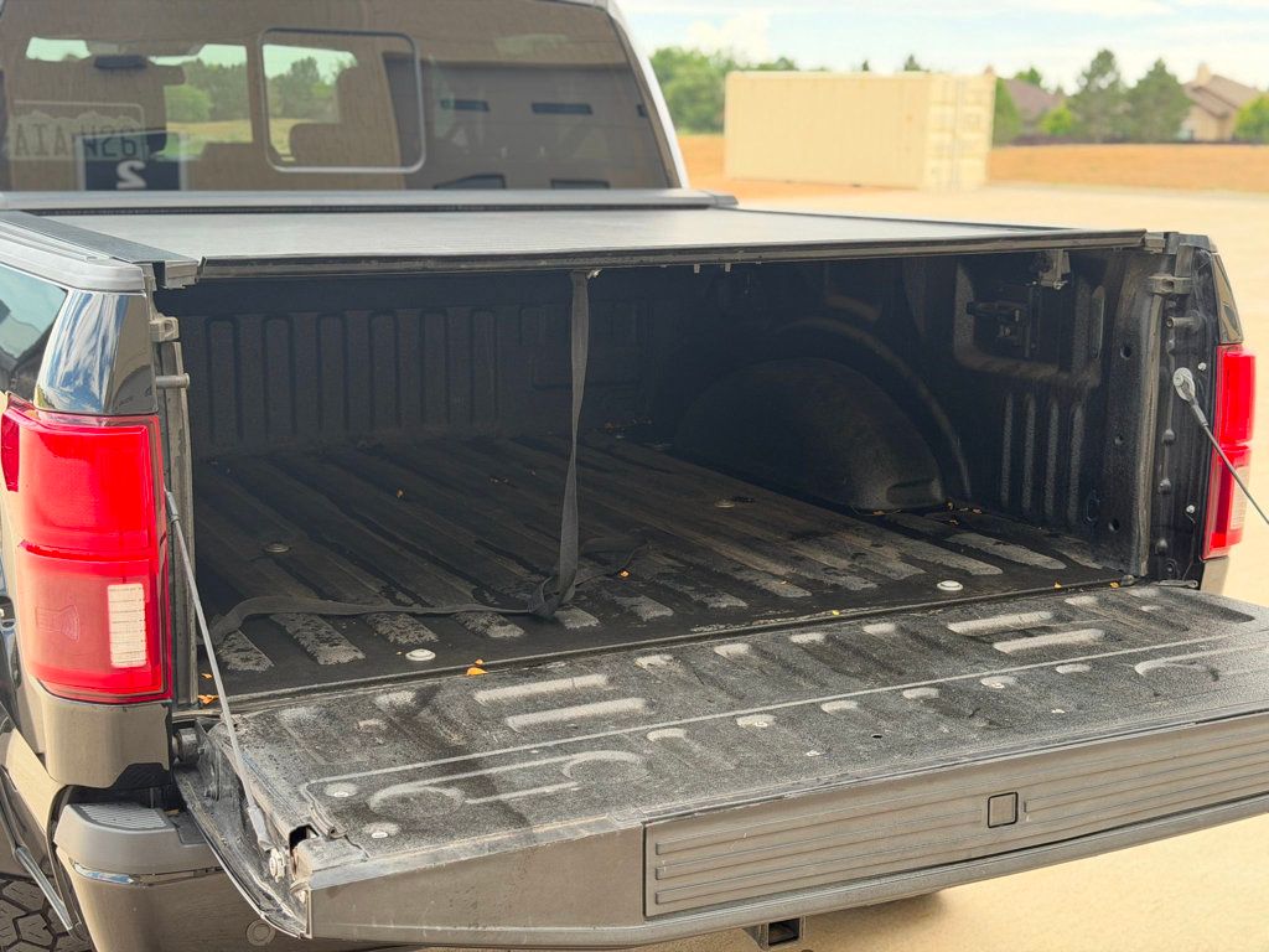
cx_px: 634
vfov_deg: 30.3
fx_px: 1760
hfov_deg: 39.7
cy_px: 476
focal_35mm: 48
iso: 160
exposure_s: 1/225
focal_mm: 6.76
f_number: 1.78
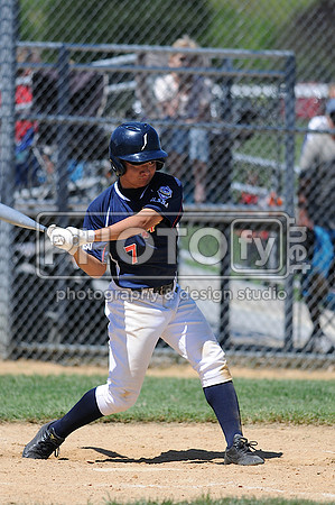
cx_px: 168
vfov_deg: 4.6
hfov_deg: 3.0
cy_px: 252
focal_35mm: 450
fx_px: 6295
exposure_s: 1/1600
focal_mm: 300
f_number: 4
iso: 200
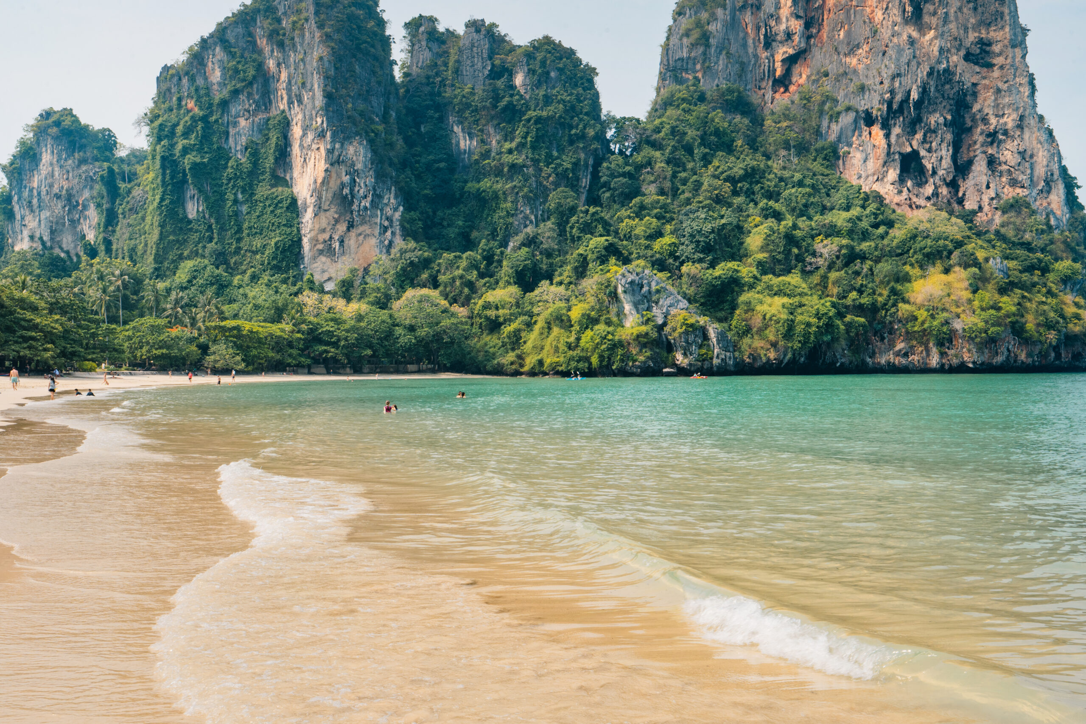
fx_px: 1056
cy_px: 362
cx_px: 543
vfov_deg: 37.9
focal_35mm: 35
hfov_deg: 54.4
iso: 320
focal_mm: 35
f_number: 18
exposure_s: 1/125
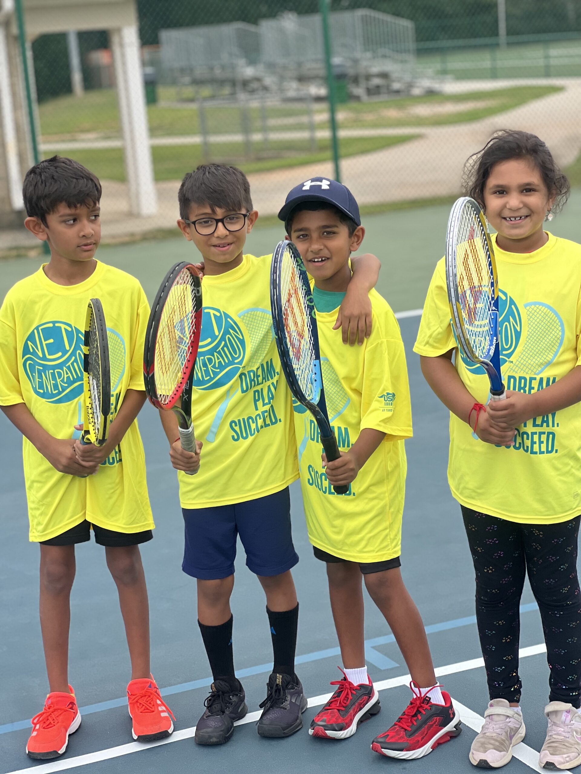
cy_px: 387
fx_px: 1723
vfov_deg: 25.3
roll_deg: +5.4
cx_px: 290
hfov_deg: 19.1
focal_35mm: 77
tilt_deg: -10.3
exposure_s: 1/121
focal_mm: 9
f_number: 2.8
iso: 32
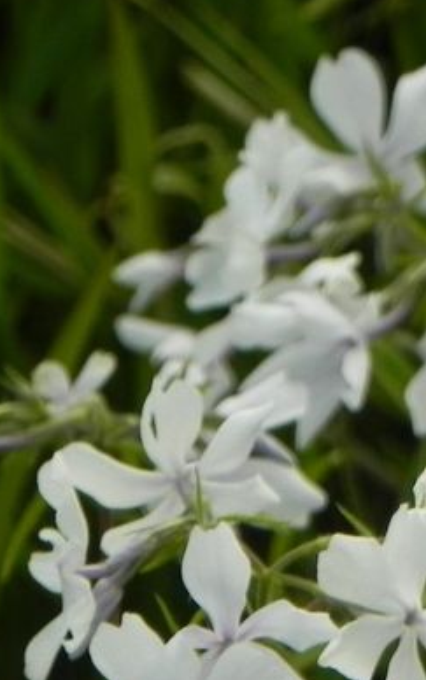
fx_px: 20366
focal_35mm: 1098
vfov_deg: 1.9
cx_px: 914
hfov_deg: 1.2
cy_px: 620
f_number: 5
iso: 160
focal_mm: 67.2
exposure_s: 1/400
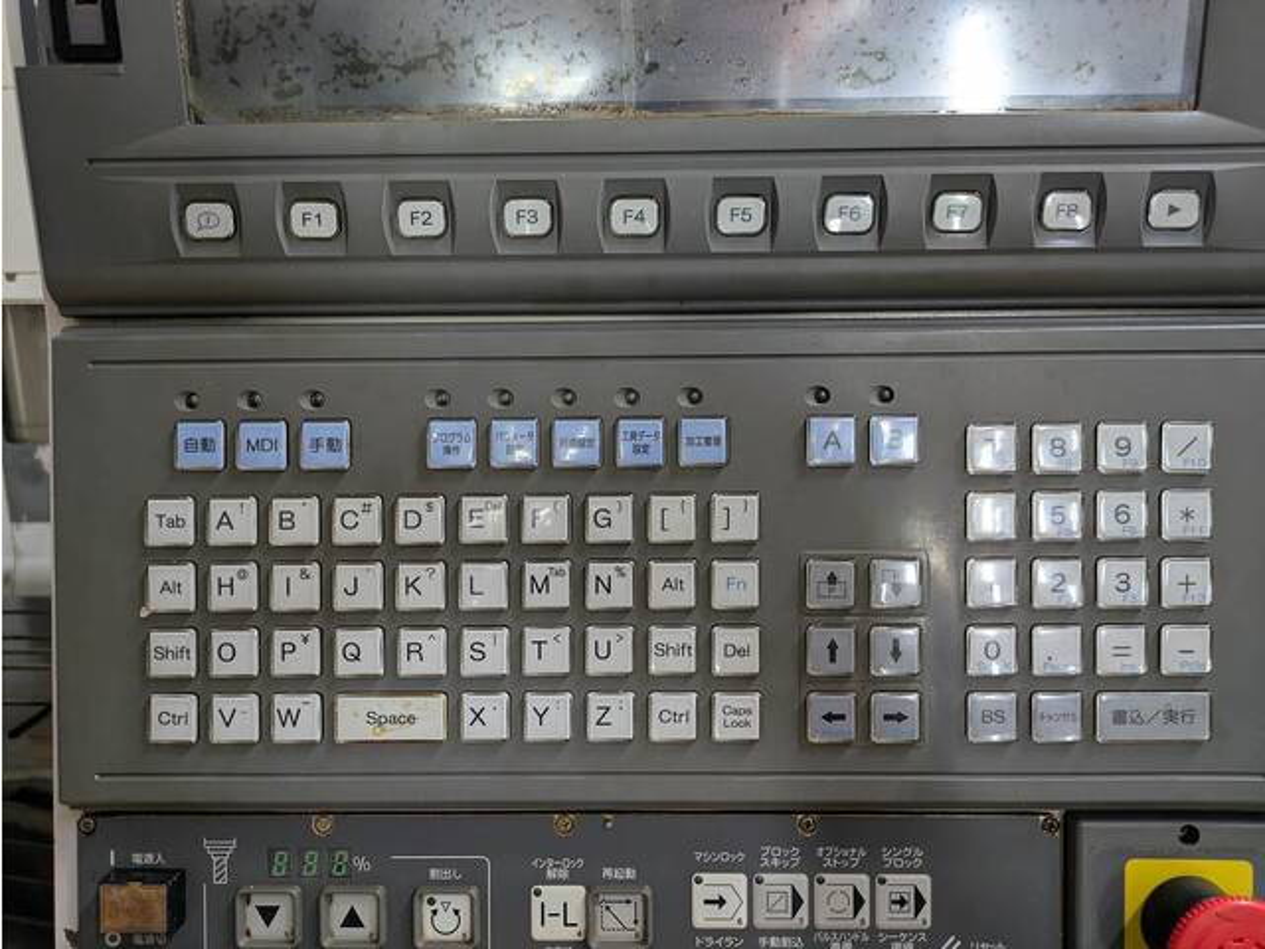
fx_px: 914
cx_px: 632
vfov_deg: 54.9
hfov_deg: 69.4
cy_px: 474
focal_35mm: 25
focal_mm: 5.43
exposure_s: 1/120
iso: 203
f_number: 1.89
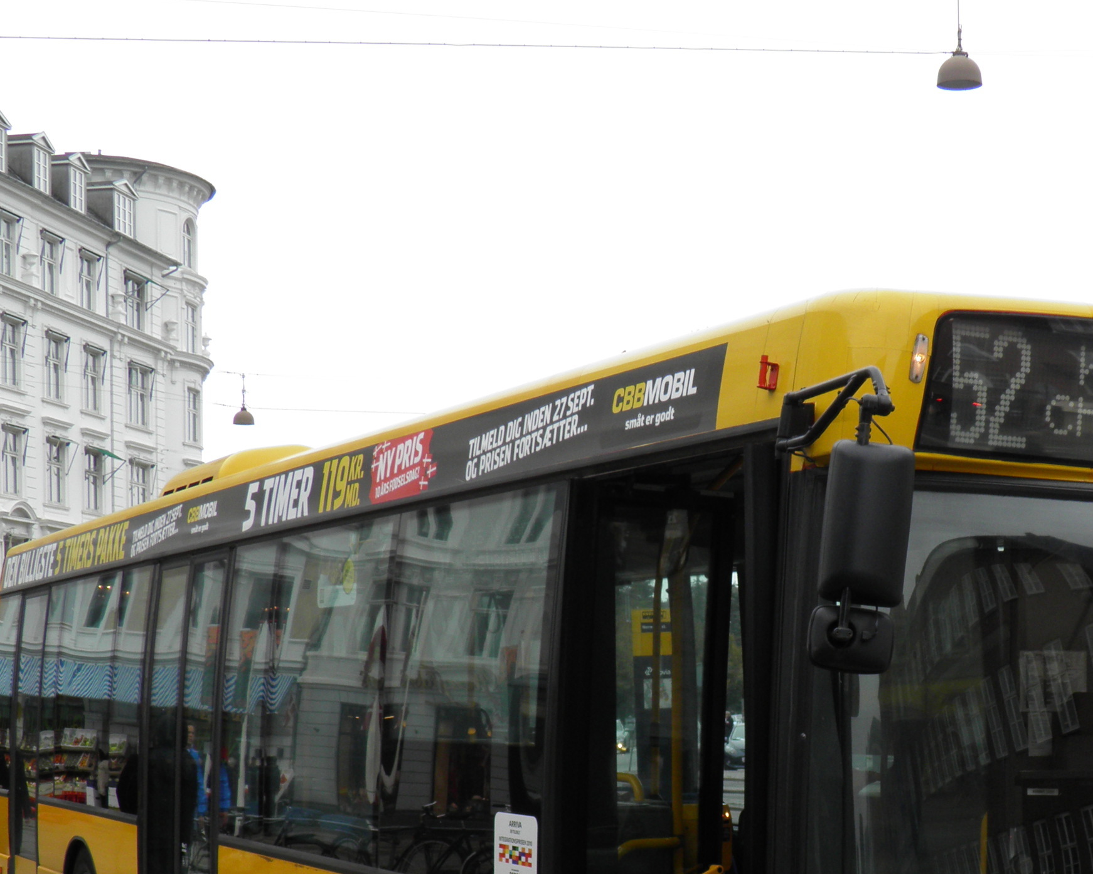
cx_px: 763
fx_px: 2071
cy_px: 756
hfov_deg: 29.3
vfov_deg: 23.3
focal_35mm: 64
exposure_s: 1/60
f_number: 3.5
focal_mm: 6.3
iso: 50
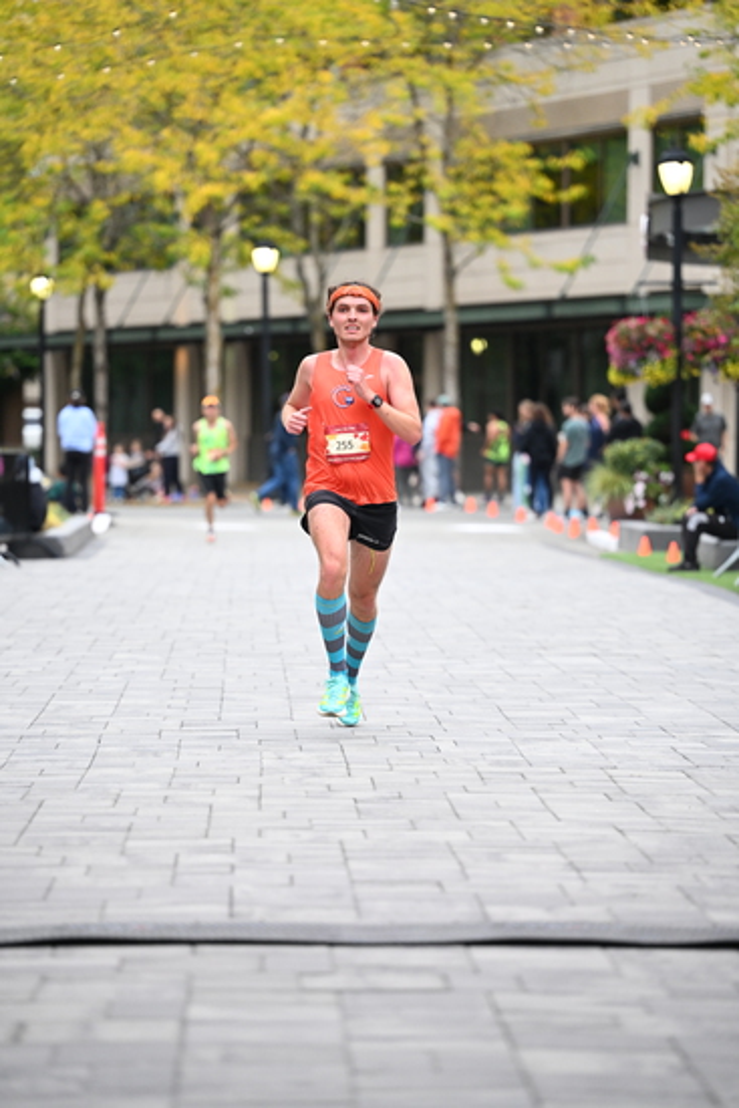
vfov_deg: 14.1
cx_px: 370
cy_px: 554
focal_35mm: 145
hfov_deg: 9.5
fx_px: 4462
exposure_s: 1/1250
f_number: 2.8
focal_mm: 145
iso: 1600
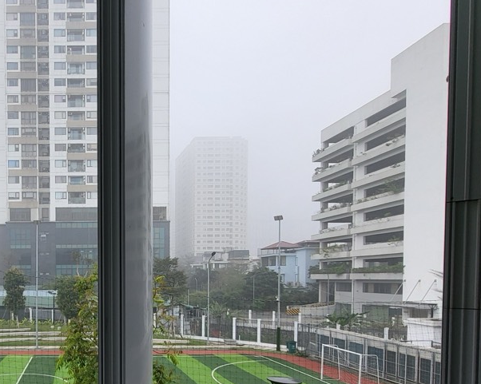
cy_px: 287
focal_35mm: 27
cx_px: 68
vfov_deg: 50.9
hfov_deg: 57.1
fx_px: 384
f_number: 2.2
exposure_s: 1/131
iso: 32
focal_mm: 1.74
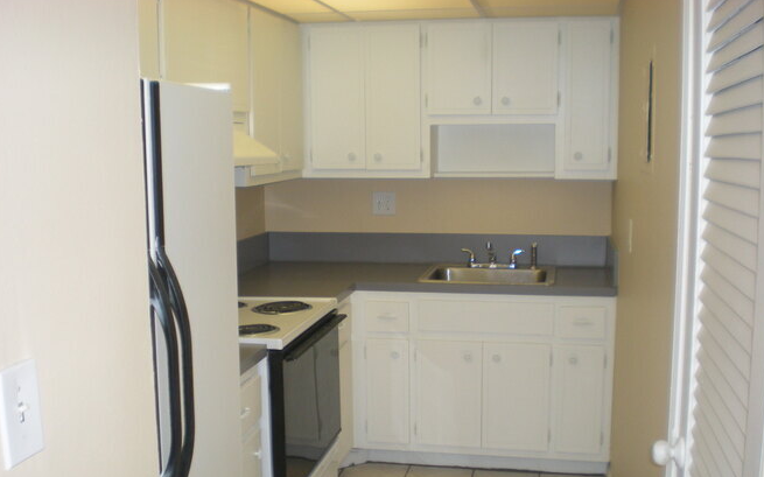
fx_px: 853
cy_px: 287
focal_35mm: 41
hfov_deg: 48.2
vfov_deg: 31.1
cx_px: 383
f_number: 3.1
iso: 127
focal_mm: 6.3
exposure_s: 1/30
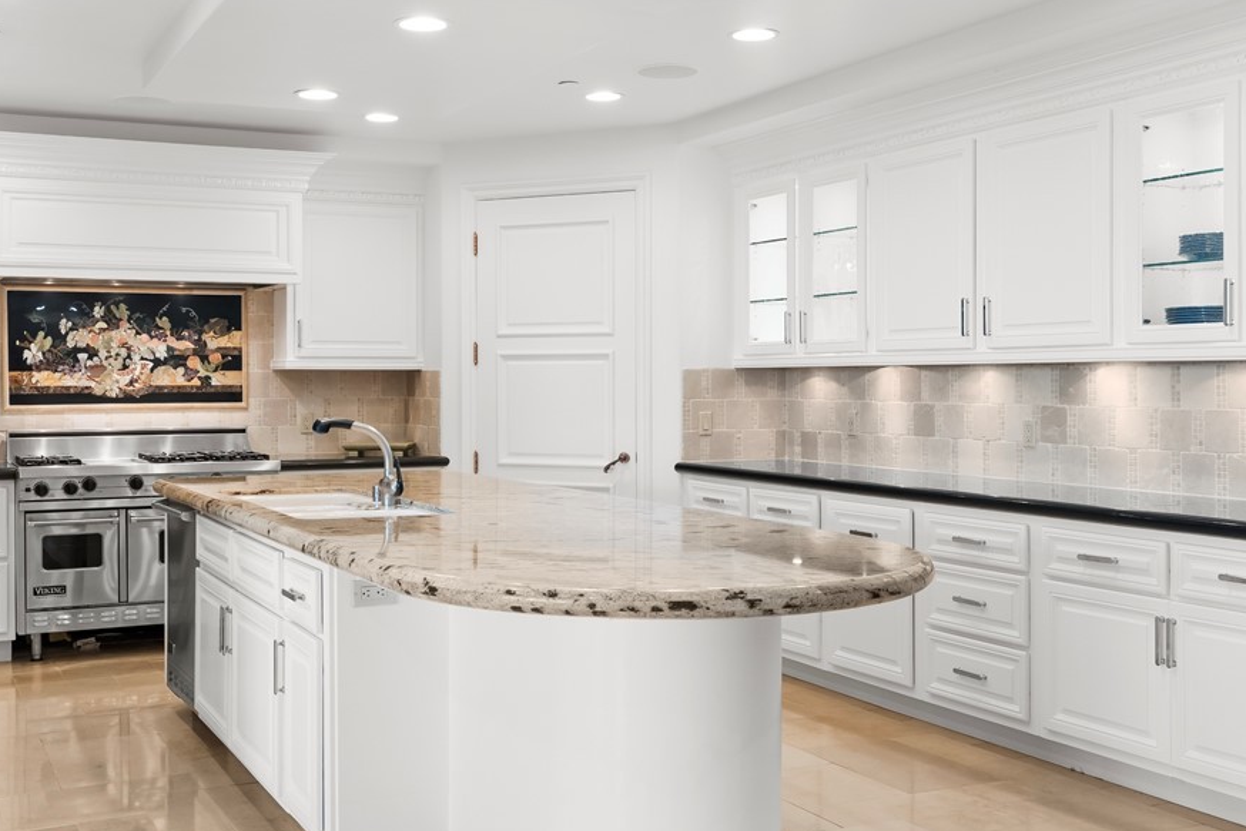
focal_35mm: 41
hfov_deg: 47.3
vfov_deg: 32.6
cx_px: 562
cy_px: 386
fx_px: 1419
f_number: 8
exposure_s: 1/13
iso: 400
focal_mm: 22
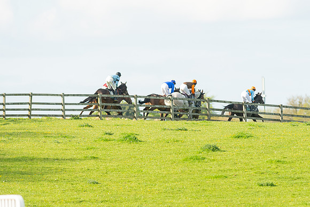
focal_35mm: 590
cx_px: 189
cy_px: 133
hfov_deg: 3.5
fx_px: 5079
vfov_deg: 2.3
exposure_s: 1/2000
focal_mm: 300
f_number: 5
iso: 400
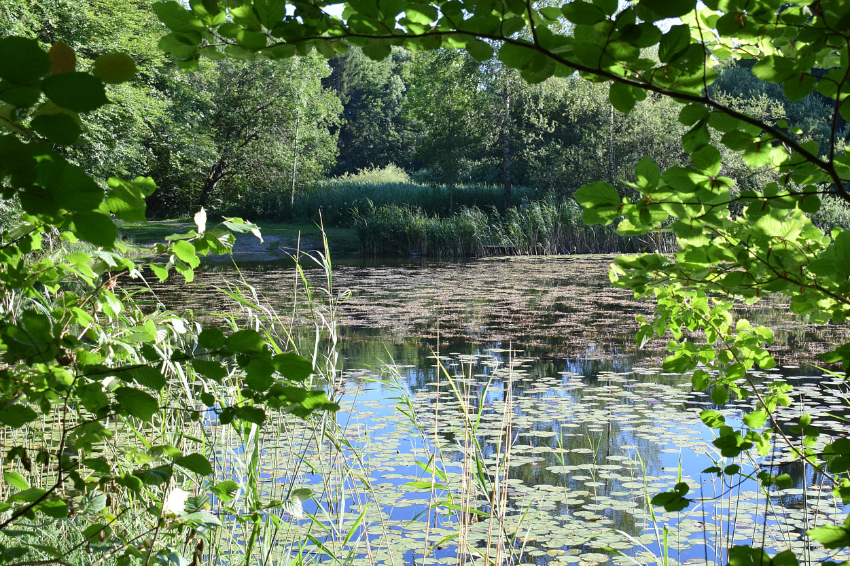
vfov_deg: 24.3
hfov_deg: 35.8
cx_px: 497
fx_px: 1313
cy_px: 317
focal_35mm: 56
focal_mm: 29
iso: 400
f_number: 8
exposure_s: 1/250
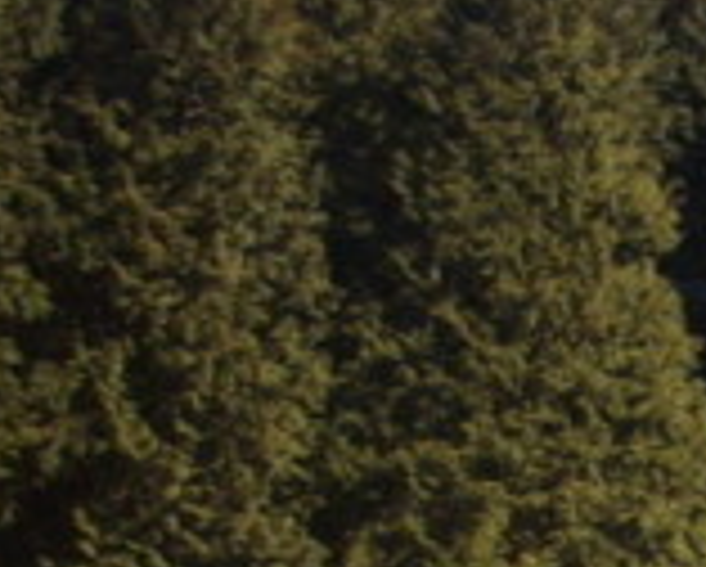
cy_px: 837
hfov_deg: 9.4
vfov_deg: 8.2
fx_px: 3849
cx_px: 1641
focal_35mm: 184
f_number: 5.6
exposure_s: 1/160
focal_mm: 6.2
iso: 80
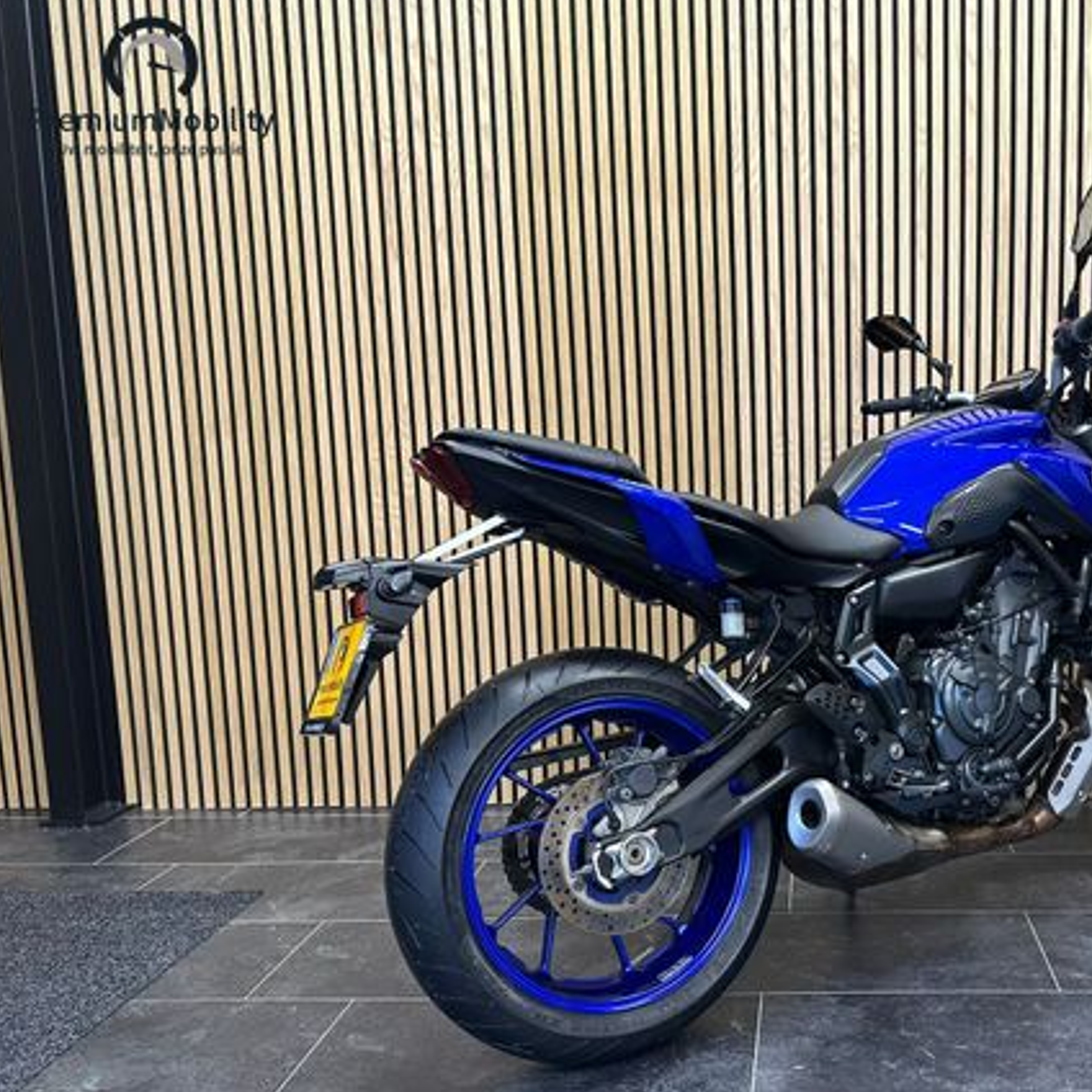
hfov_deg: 49.2
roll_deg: +0.9
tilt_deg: -7.8
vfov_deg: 51.0
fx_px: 1142
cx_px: 811
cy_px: 605
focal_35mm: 32
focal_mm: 6.86
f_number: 1.78
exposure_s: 1/50
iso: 125
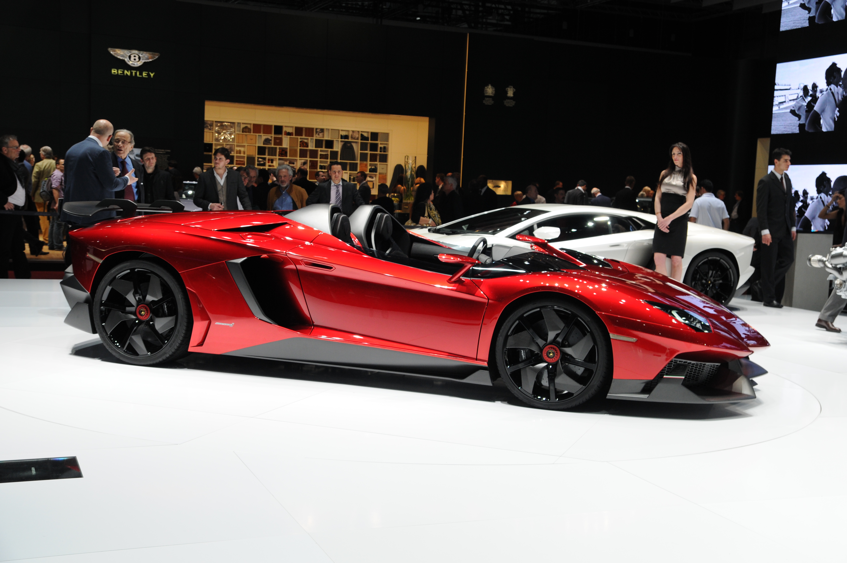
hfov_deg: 42.4
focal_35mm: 46
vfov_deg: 28.9
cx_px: 424
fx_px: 1093
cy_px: 282
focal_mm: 31
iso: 400
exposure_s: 1/180
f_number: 6.7
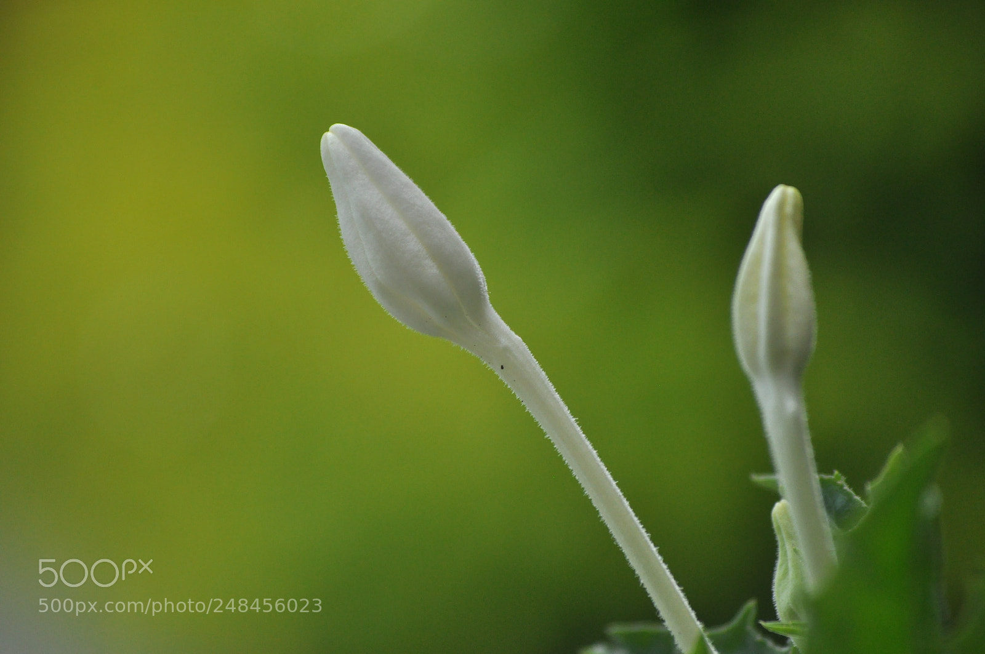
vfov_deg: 4.6
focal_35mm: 300
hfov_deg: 6.9
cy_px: 327
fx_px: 8199
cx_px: 492
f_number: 5.6
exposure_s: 1/1250
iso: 800
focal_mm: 200
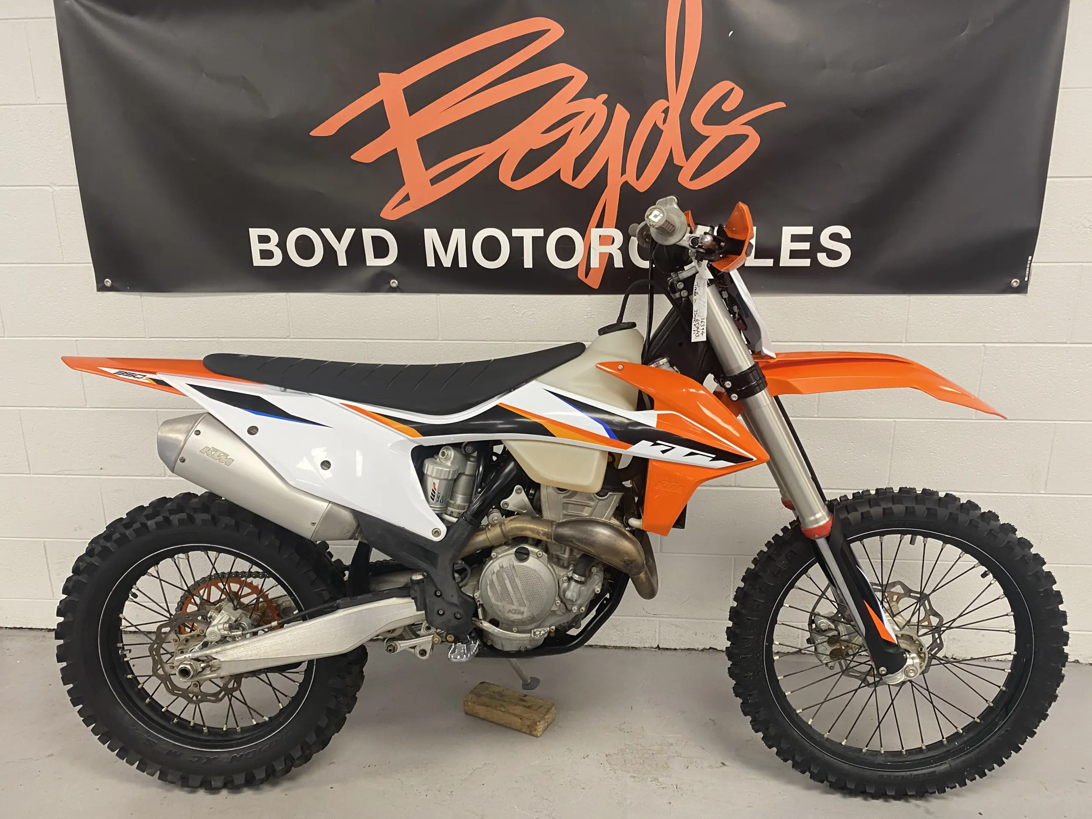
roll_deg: +0.5
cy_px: 410
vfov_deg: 53.1
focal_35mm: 26
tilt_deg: -15.0
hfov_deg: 67.3
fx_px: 820
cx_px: 546
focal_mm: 4.25
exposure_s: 1/50
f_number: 1.8
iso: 80
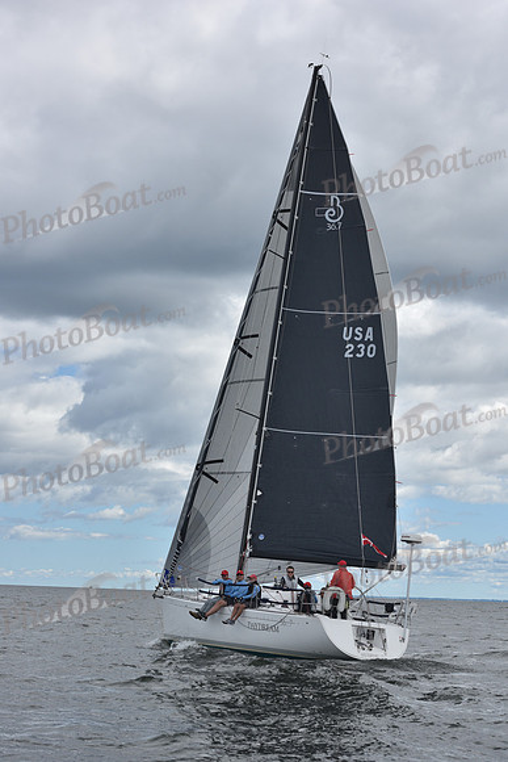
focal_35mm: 70
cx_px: 254
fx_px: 1481
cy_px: 381
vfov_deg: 28.8
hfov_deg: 19.5
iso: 250
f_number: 9
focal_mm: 70
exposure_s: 1/800
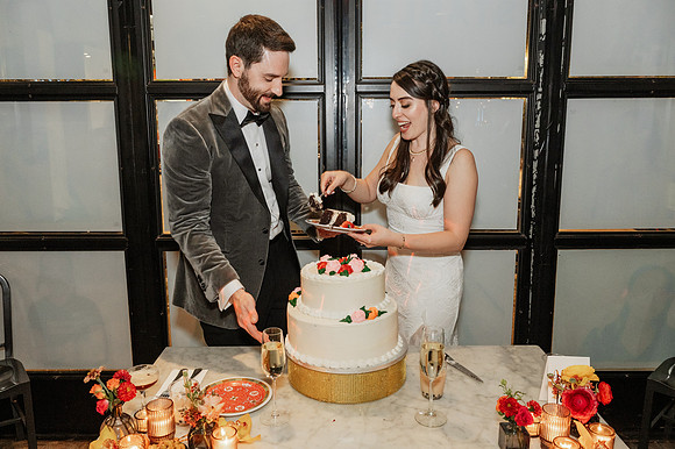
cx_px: 338
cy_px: 224
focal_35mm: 29
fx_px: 543
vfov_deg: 44.9
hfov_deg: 63.7
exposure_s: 1/40
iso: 3200
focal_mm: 29
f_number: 8
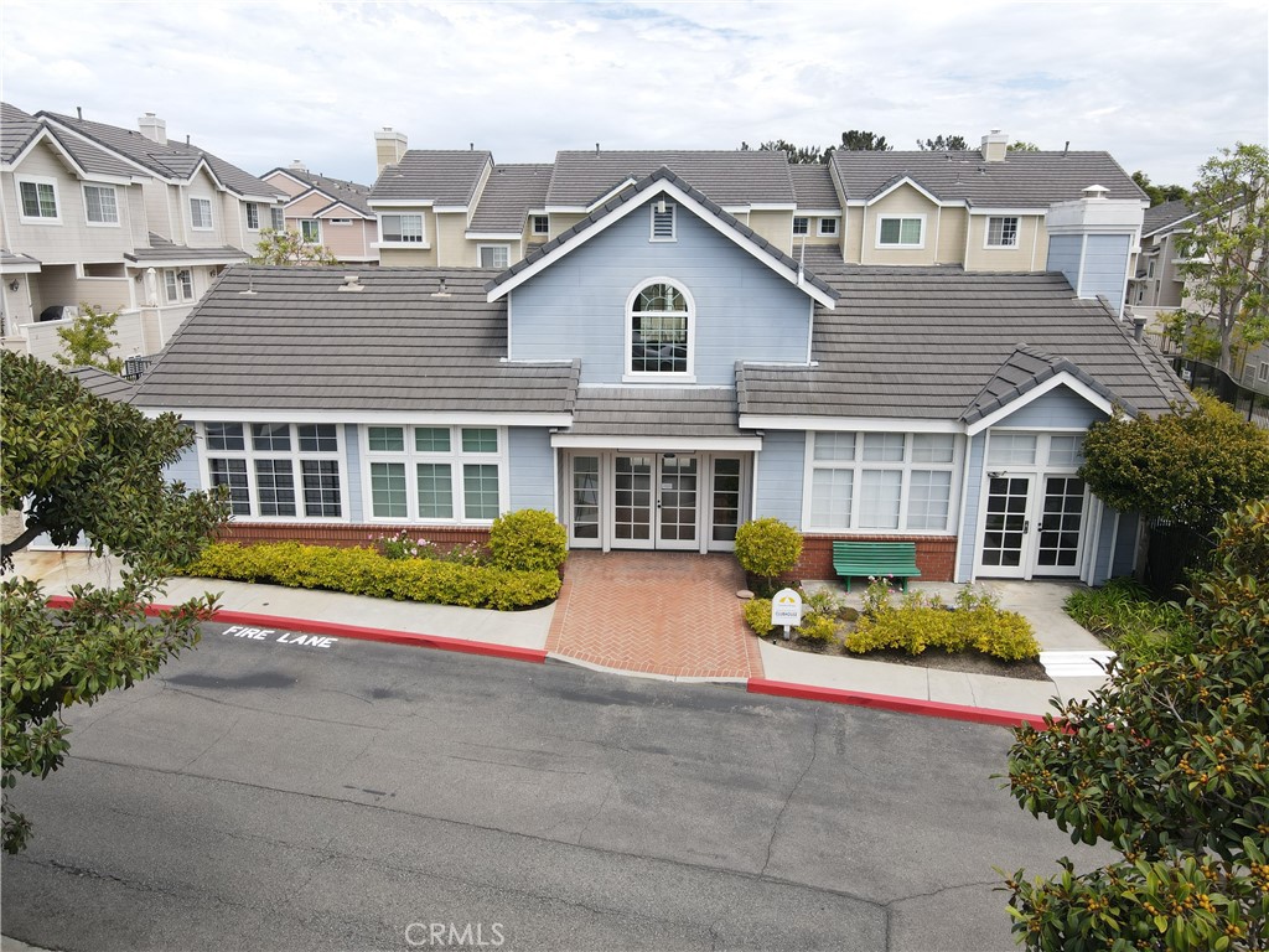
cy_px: 476
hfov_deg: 71.6
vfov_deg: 56.8
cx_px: 634
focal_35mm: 24
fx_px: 880
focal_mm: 4.5
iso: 100
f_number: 2.8
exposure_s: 1/30
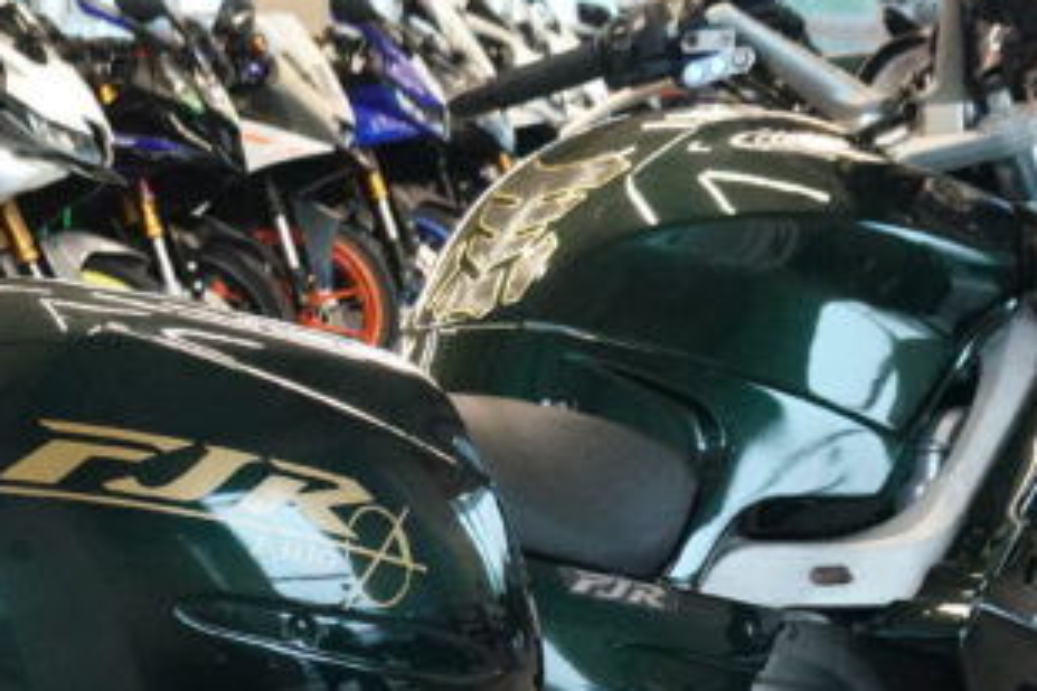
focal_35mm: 96
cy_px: 693
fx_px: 2765
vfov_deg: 14.0
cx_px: 178
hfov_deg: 20.9
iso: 2500
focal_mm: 10.77
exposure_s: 1/125
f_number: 3.2
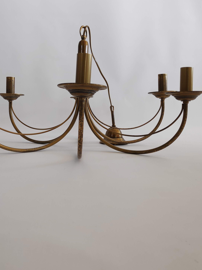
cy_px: 118
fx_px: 218
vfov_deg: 63.2
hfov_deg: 49.5
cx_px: 82
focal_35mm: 28
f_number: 1.9
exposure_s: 1/100
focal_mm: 3.94
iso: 295
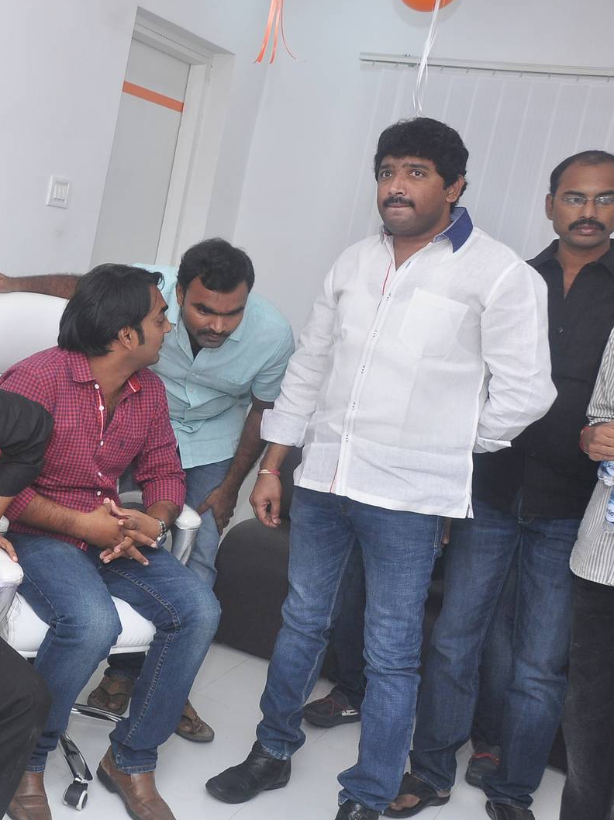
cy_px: 408
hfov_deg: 28.3
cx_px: -5
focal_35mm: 48
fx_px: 1136
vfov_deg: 39.7
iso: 800
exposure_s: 1/125
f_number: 7.1
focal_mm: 22
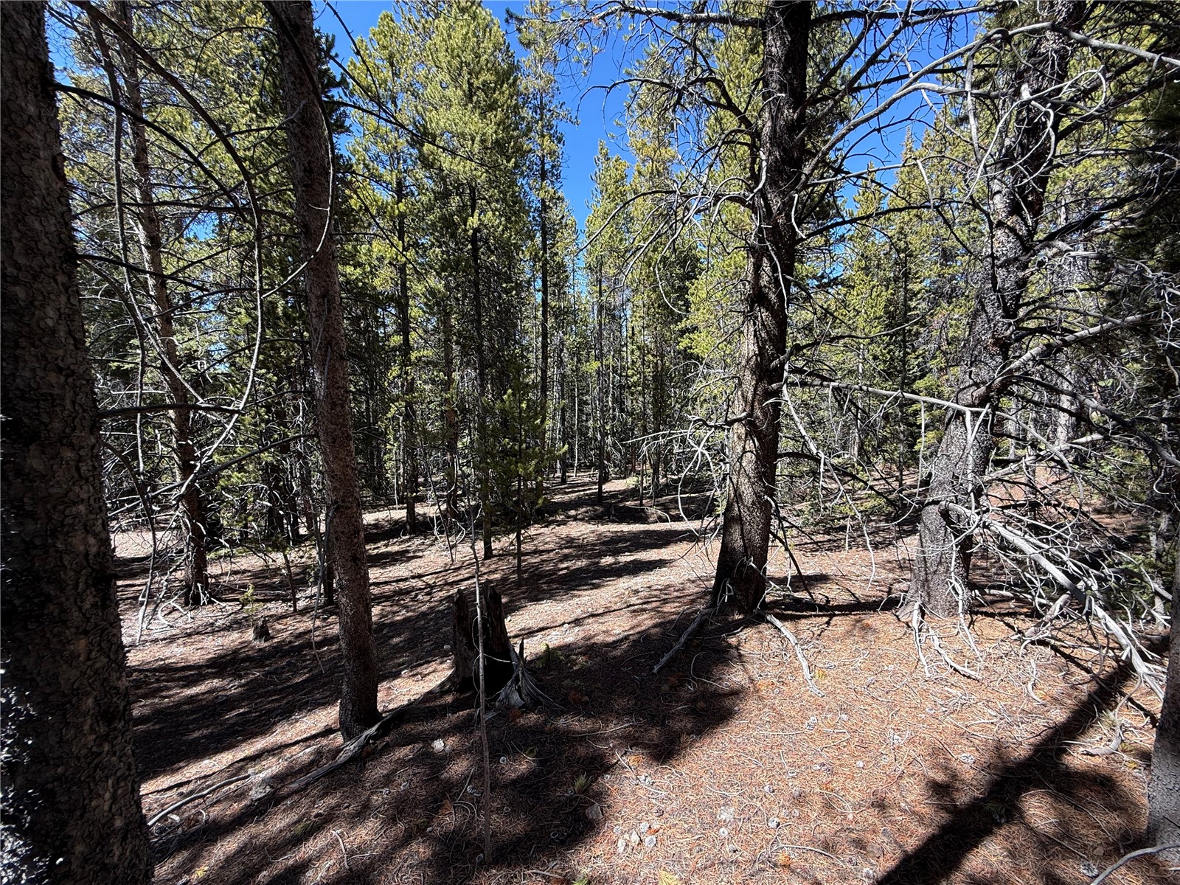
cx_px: 590
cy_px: 442
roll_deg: +1.8
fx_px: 477
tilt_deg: -5.8
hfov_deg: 102.1
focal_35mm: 14
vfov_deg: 85.7
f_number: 2.2
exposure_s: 1/313
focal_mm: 2.22
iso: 50
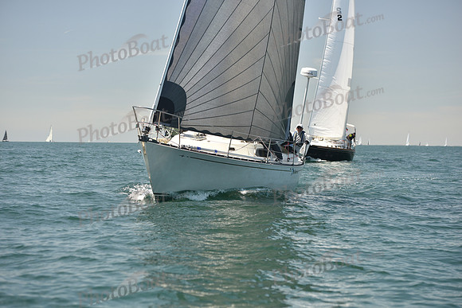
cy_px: 154
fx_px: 1219
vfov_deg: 14.4
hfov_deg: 21.5
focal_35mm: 95
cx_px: 231
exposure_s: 1/800
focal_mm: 95
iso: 250
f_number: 4
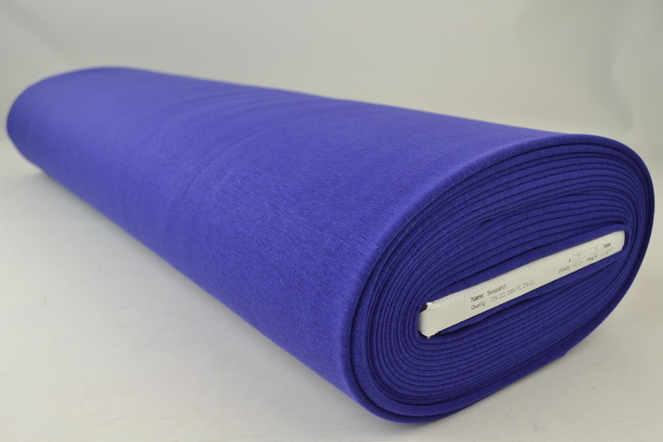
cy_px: 221
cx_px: 332
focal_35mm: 33
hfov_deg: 57.2
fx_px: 608
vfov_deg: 40.0
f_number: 6.3
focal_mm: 22
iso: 100
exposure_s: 1/40
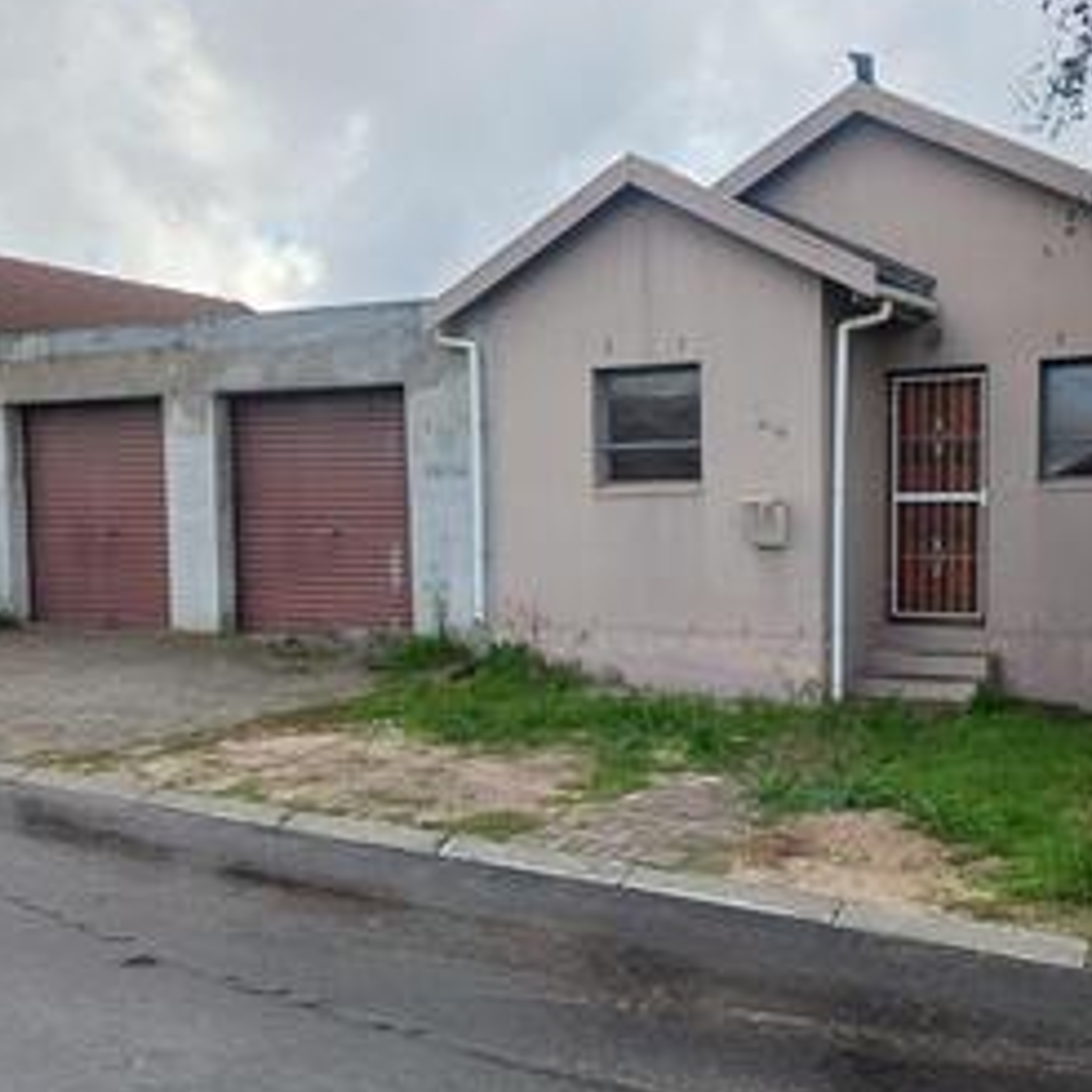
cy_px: 604
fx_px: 1285
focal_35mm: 36
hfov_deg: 44.8
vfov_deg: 46.0
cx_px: 795
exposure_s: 1/443
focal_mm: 4.65
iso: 50
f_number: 1.8
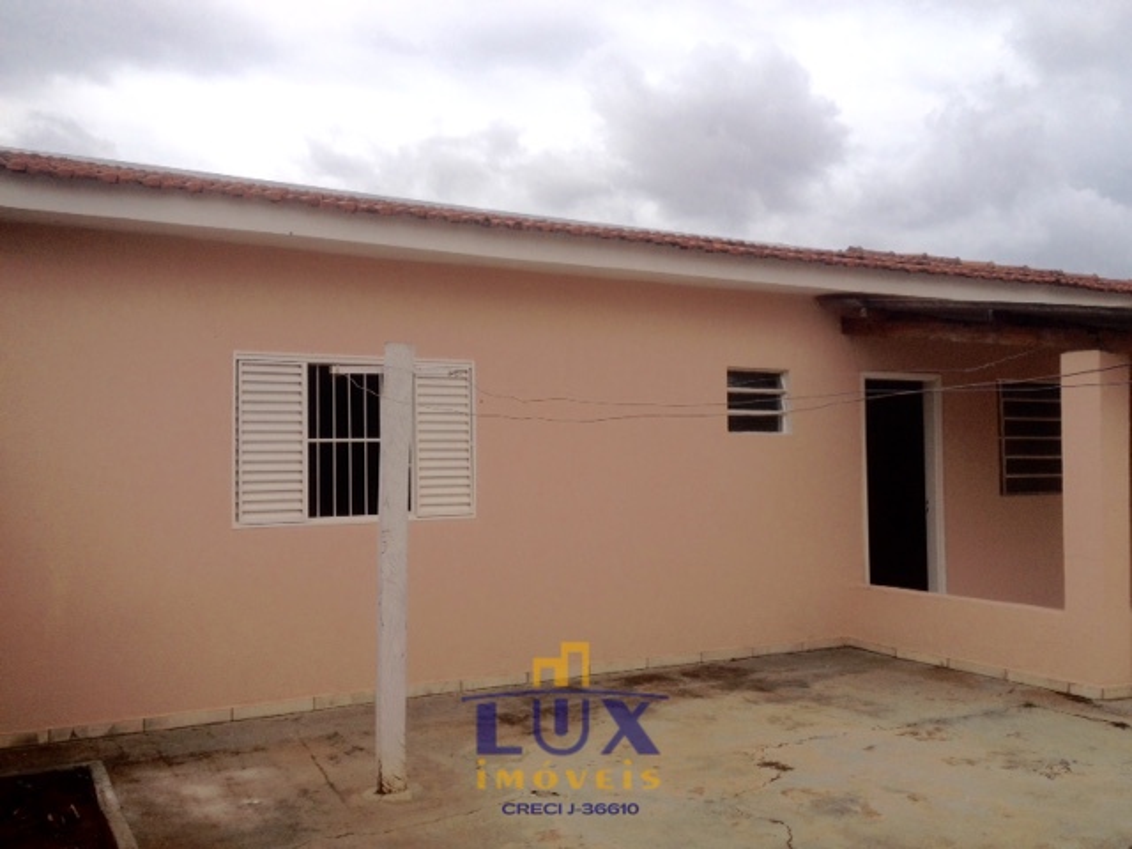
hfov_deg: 52.6
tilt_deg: +0.8
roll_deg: +2.9
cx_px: 566
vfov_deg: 40.7
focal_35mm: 35
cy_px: 424
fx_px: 1145
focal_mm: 4.28
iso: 50
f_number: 2.4
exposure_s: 1/2632
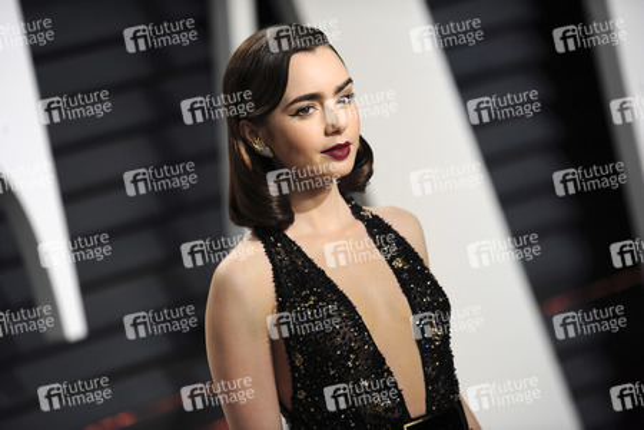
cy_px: 215
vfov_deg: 6.9
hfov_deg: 10.3
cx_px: 322
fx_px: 3577
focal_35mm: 200
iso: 1000
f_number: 3.5
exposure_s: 1/500
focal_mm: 200
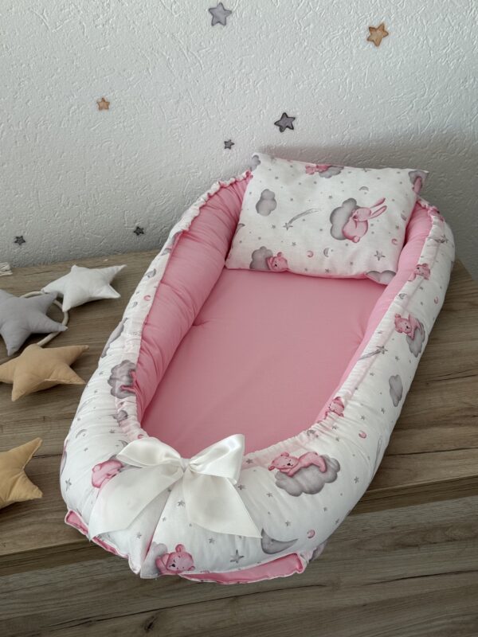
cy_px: 318
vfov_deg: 39.7
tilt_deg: -36.4
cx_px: 239
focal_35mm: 48
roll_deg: +4.9
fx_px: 884
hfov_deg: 30.3
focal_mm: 6.76
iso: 50
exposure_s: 1/121
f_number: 1.78
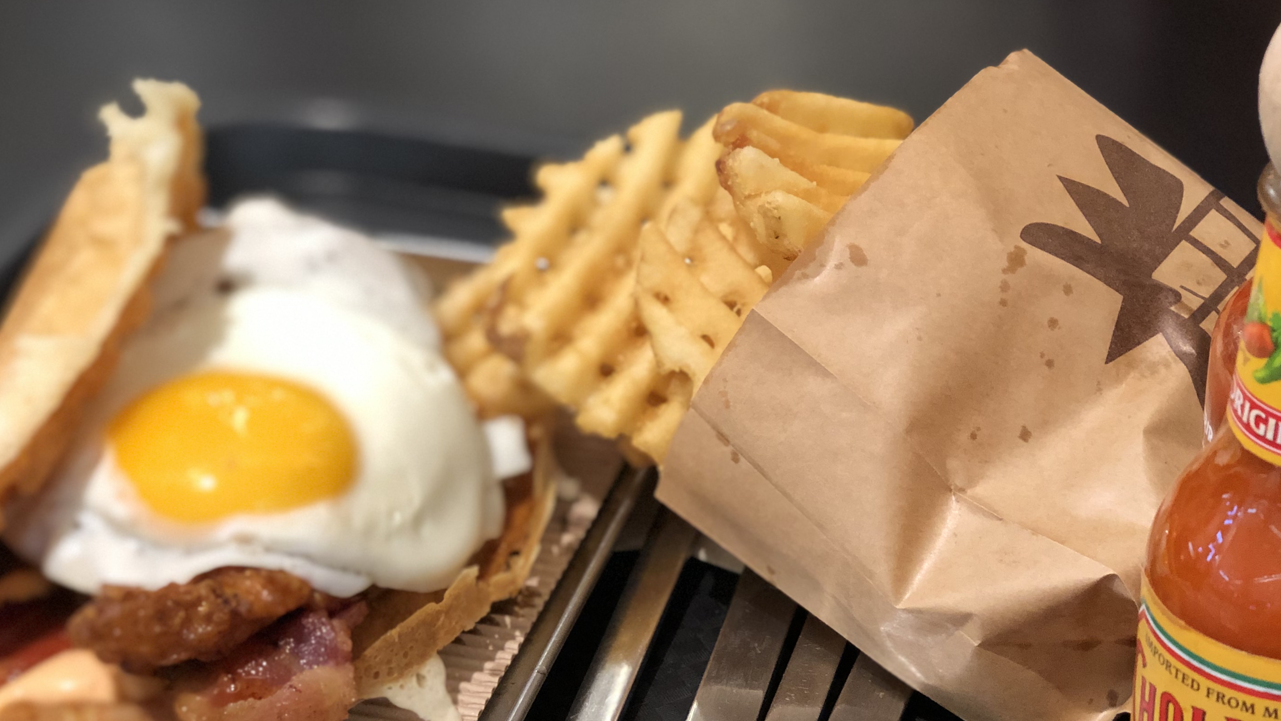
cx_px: 752
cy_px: 588
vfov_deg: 14.8
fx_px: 2751
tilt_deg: -38.2
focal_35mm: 81
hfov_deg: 26.2
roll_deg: +1.4
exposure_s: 1/30
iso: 125
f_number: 2.4
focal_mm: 6
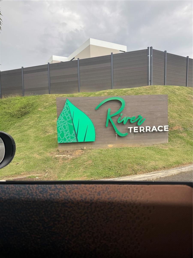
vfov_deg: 71.6
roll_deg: +1.9
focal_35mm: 24
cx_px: 96
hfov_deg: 56.8
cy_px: 129
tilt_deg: -3.8
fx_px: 178
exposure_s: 1/338
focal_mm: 6.76
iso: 80
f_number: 1.78
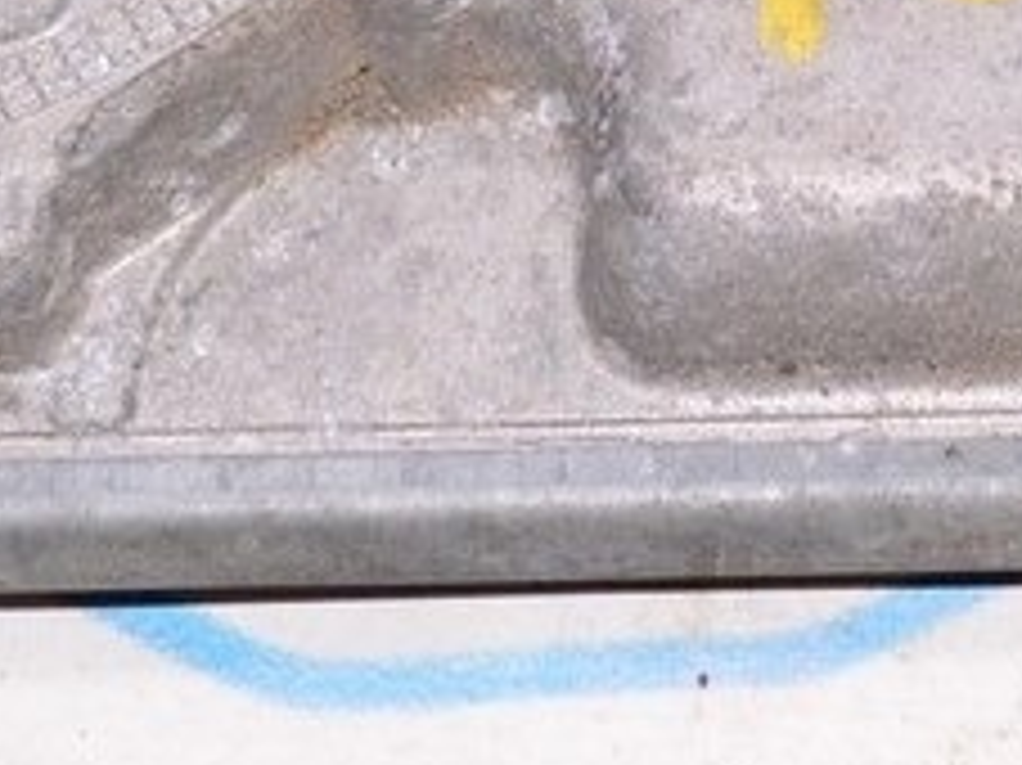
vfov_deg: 7.4
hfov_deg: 10.0
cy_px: -551
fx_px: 5754
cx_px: 1189
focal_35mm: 195
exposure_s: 1/160
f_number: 8
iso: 1600
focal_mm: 30
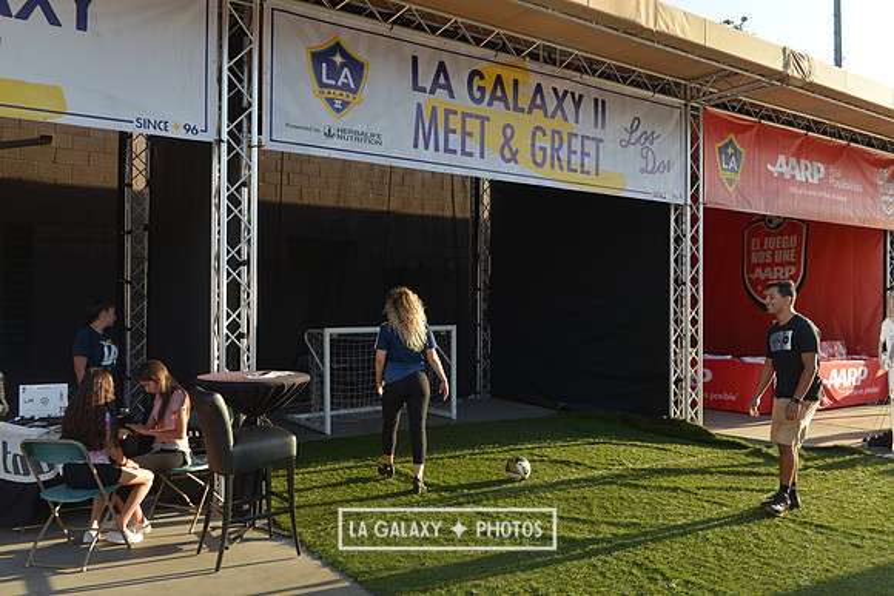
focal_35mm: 28
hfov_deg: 65.5
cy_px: 298
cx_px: 447
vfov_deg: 46.4
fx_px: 695
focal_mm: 28
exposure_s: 1/200
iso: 200
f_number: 7.1
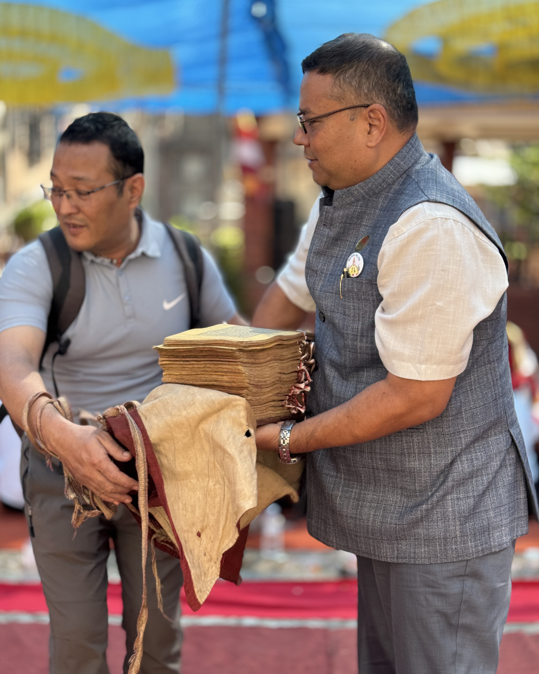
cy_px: 349
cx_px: 272
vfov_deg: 36.7
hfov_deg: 29.7
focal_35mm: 51
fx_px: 1017
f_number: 1.78
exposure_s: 1/615
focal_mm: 6.76
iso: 64
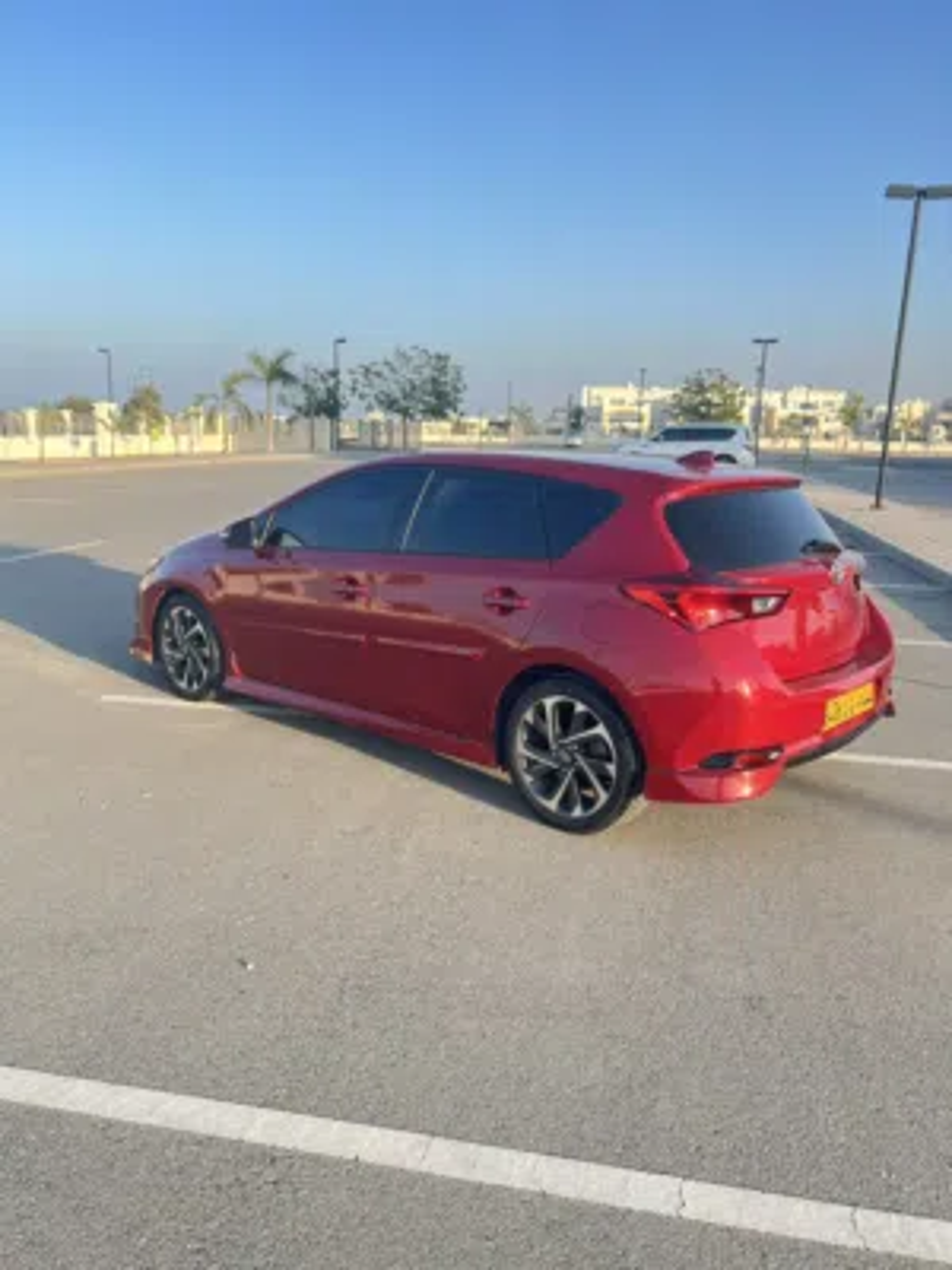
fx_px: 953
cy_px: 635
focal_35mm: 26
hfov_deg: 53.1
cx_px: 476
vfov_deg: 67.3
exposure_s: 1/628
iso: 50
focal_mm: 5.7
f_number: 1.5
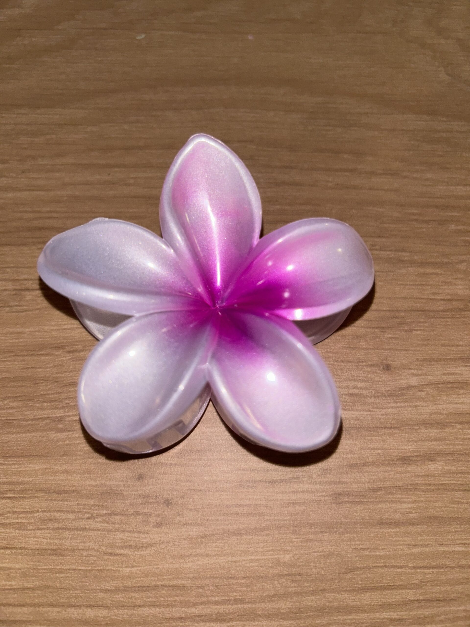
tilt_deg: -74.1
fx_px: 471
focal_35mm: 26
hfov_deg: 53.1
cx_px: 235
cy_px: 314
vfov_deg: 67.3
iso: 32
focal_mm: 5.7
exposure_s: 1/78
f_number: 1.5
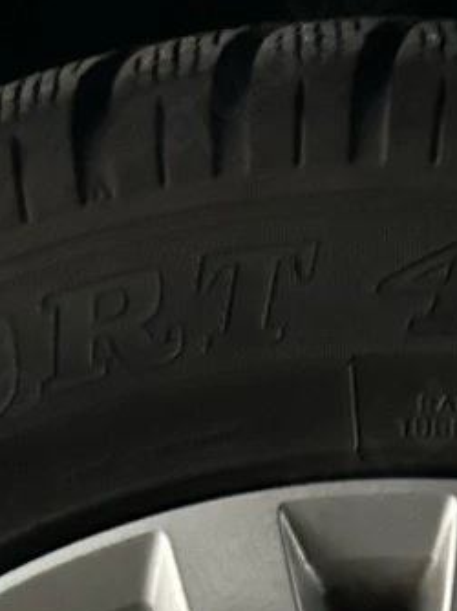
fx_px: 1833
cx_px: 459
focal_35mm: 104
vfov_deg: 16.4
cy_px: 1037
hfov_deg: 14.0
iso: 640
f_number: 1.5
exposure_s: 1/40
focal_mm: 5.7
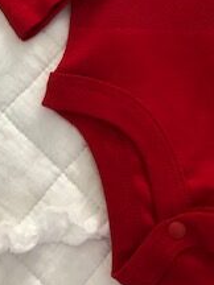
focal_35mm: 83
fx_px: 684
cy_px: -50
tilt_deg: -76.2
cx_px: 236
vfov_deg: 21.9
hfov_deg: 17.2
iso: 64
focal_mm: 3.99
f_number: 1.8
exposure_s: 1/15
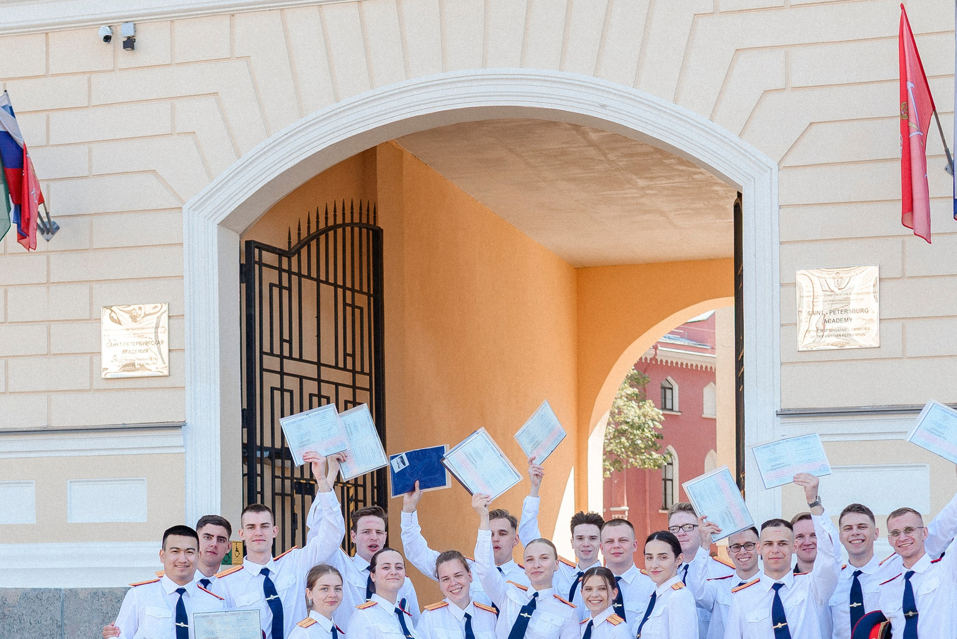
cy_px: 636
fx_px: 1968
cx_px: 498
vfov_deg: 18.0
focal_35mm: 74
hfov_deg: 27.3
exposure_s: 1/800
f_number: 3.2
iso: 100
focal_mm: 35
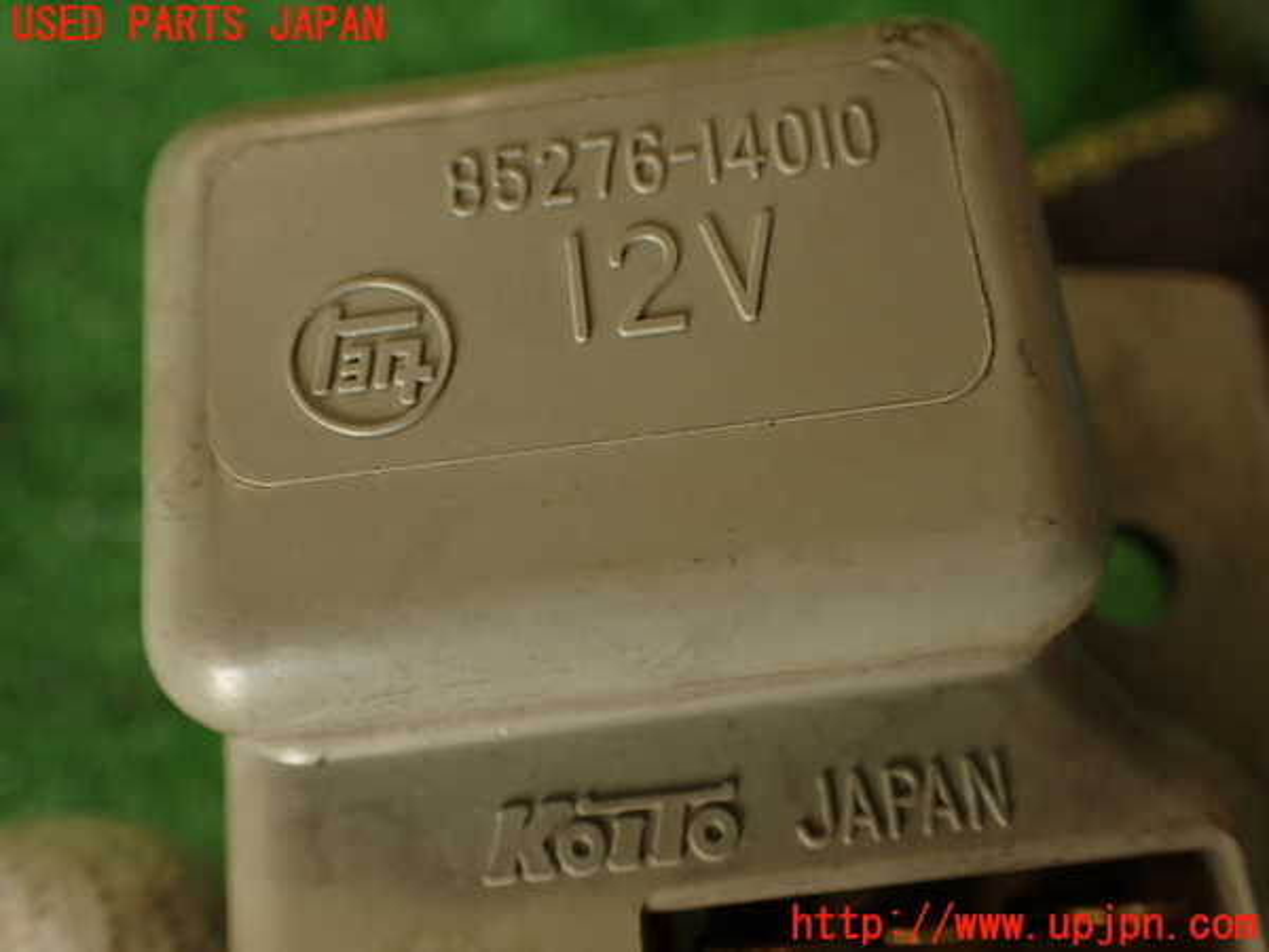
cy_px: 476
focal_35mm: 32
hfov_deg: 56.8
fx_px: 1173
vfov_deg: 44.2
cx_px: 634
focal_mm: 5.79
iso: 100
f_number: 2.4
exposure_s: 1/60
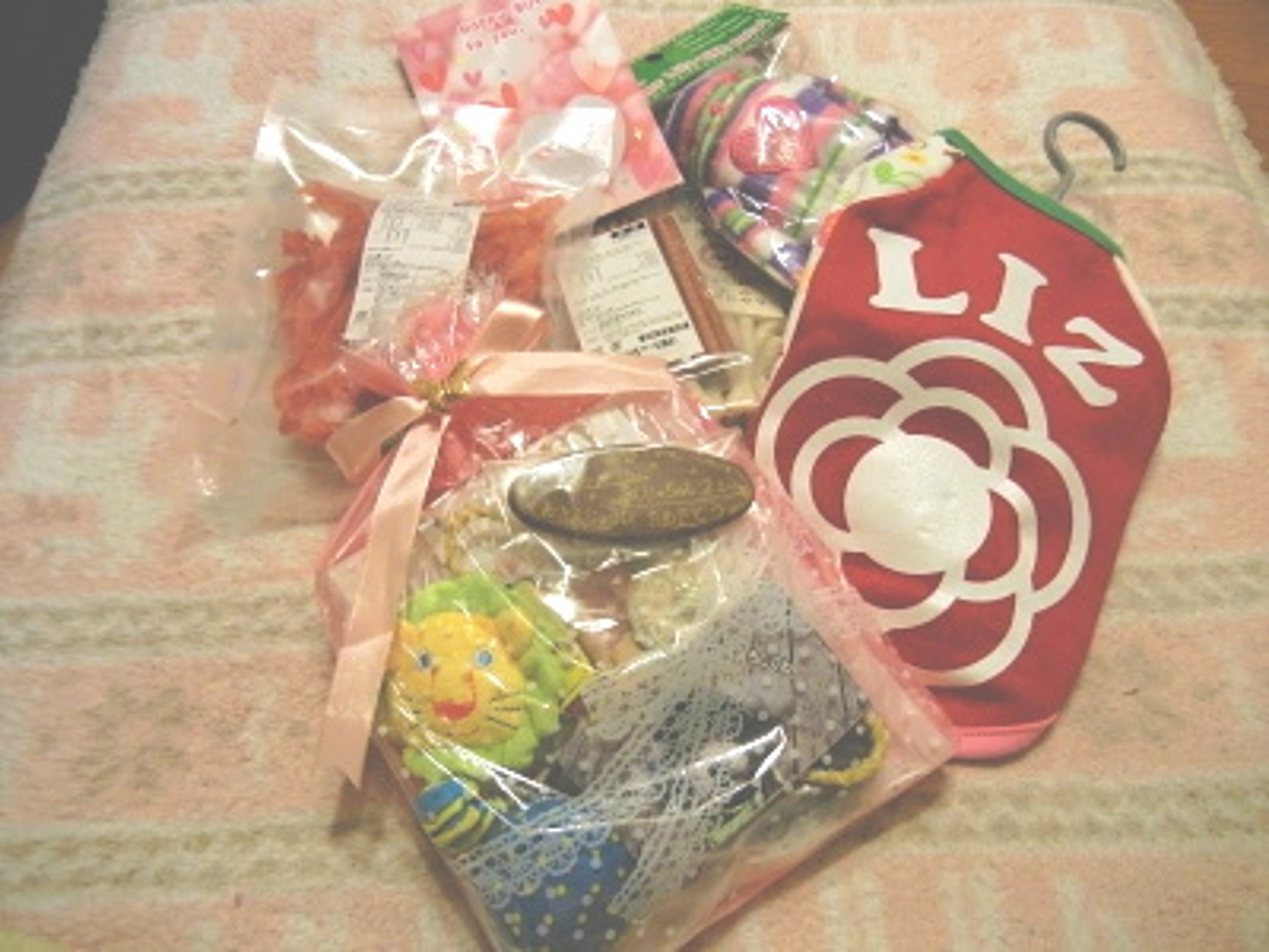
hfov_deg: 60.0
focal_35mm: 30
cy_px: 476
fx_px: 1100
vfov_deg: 46.8
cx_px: 634
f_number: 3.5
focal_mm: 5.4
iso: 400
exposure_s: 1/15.4
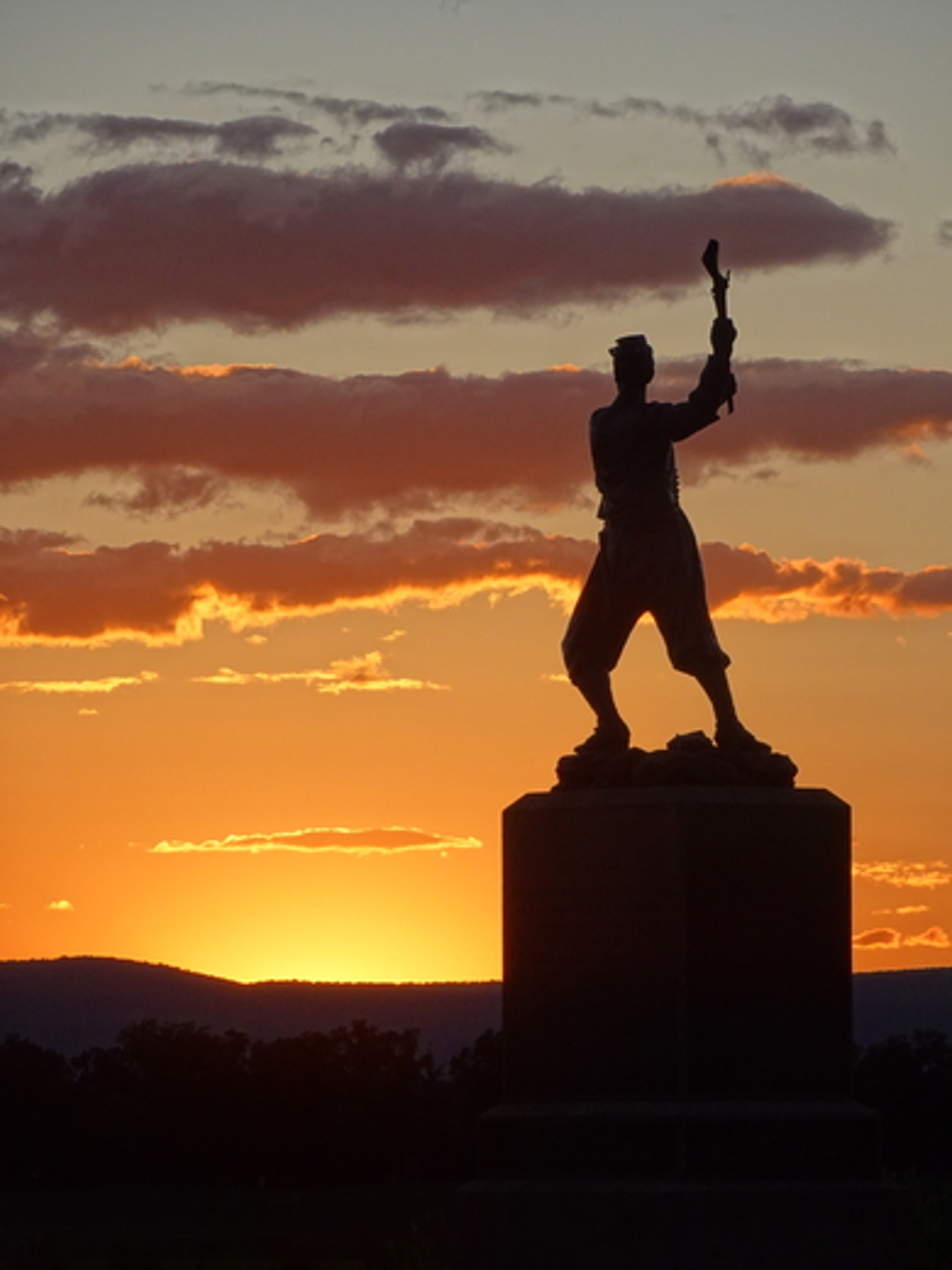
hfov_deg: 6.4
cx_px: 476
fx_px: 8507
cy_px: 635
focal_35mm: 232
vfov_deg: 8.5
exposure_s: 1/250
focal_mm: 37.51
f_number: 6.3
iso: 80
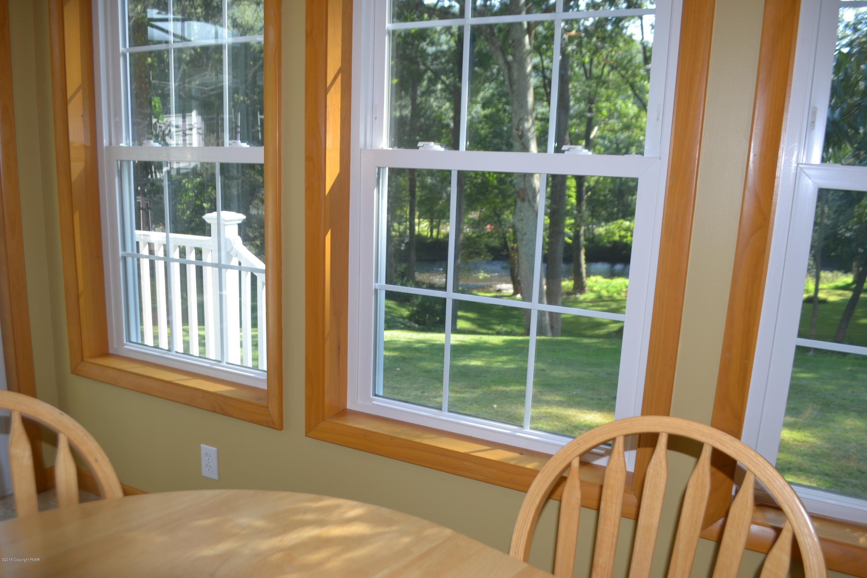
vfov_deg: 47.9
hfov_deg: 67.4
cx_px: 434
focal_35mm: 27
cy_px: 289
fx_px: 650
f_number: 3.5
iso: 100
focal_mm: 18
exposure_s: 1/50
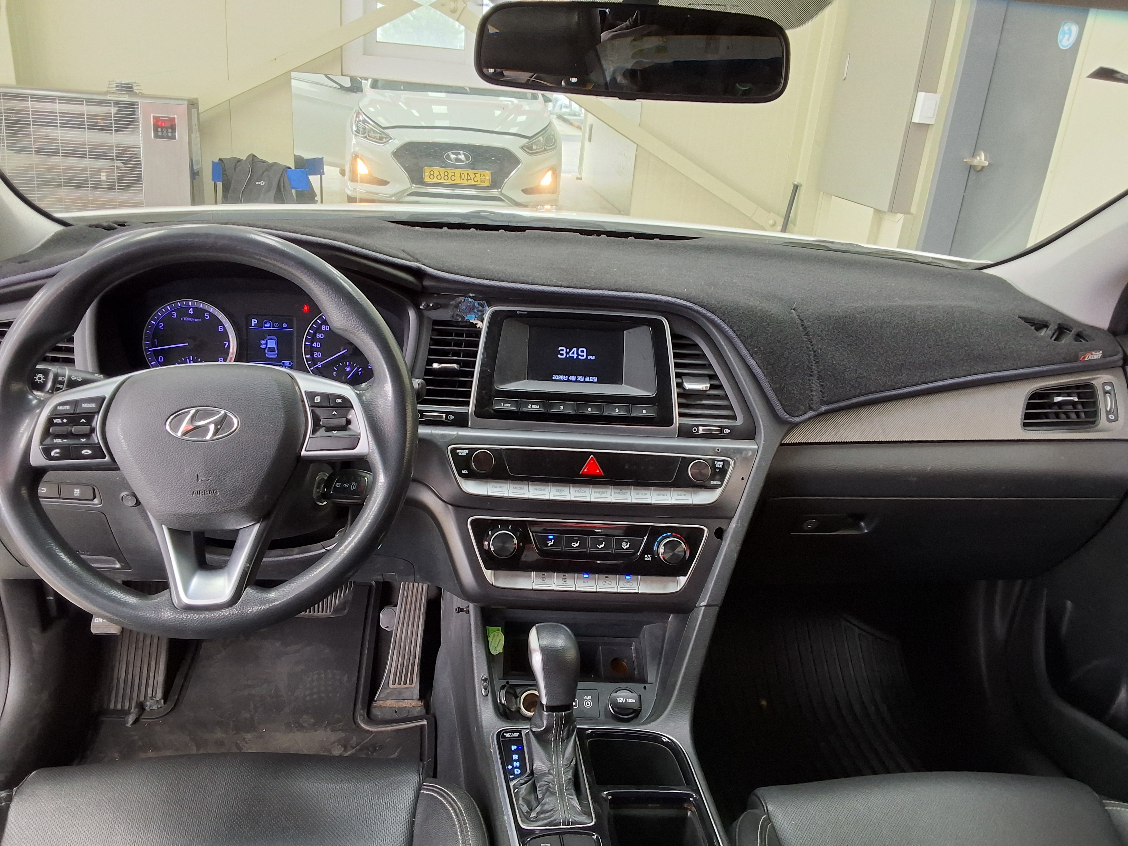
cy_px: 423
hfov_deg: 63.4
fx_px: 912
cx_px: 564
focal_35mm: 28
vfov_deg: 49.7
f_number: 1.9
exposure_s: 1/40
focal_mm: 2.91
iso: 80
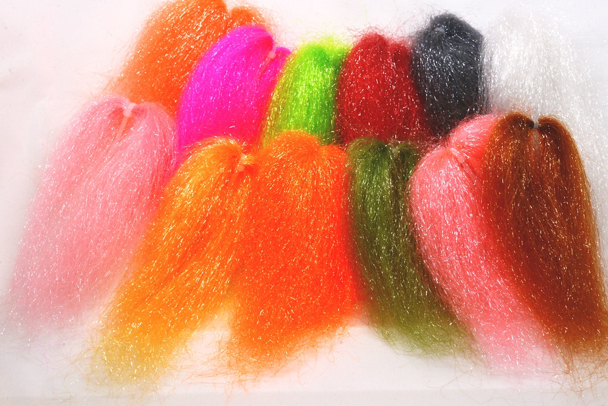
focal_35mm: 105
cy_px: 203
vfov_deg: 13.0
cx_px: 304
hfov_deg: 19.5
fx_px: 1773
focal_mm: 105
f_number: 14
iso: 200
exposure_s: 1/80
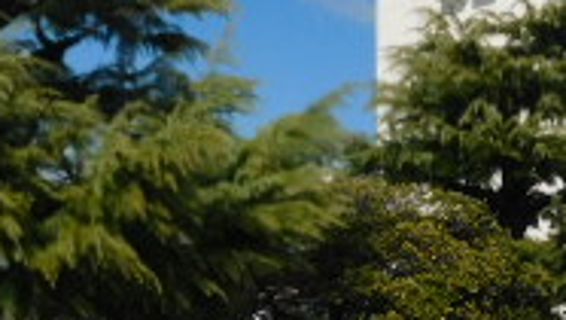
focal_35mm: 86
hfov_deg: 24.1
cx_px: 499
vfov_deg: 14.0
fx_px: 1292
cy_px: 290
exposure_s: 1/800
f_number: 6
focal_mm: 4
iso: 125
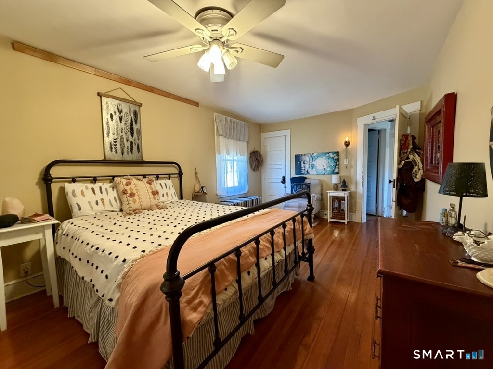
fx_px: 199
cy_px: 184
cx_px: 246
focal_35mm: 14
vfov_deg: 85.7
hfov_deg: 102.1
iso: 640
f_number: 2.2
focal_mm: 2.22
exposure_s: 1/60
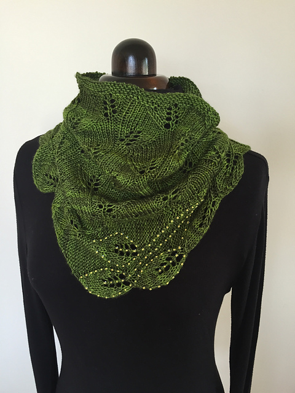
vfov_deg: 61.7
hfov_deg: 48.2
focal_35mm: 29
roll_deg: -0.5
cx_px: 148
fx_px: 330
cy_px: 196
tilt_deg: -22.3
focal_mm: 4.15
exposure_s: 1/30
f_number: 2.2
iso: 64
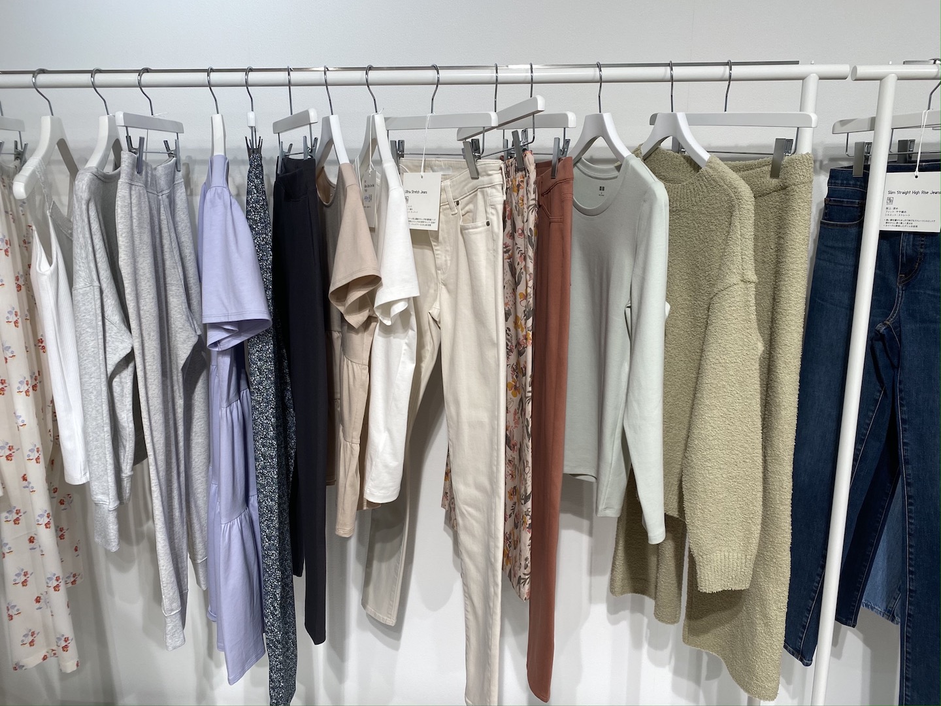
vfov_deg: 53.1
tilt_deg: -11.9
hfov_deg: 67.3
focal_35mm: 26
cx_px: 470
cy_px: 353
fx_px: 707
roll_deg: +0.5
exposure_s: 1/100
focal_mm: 4.25
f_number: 1.8
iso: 32
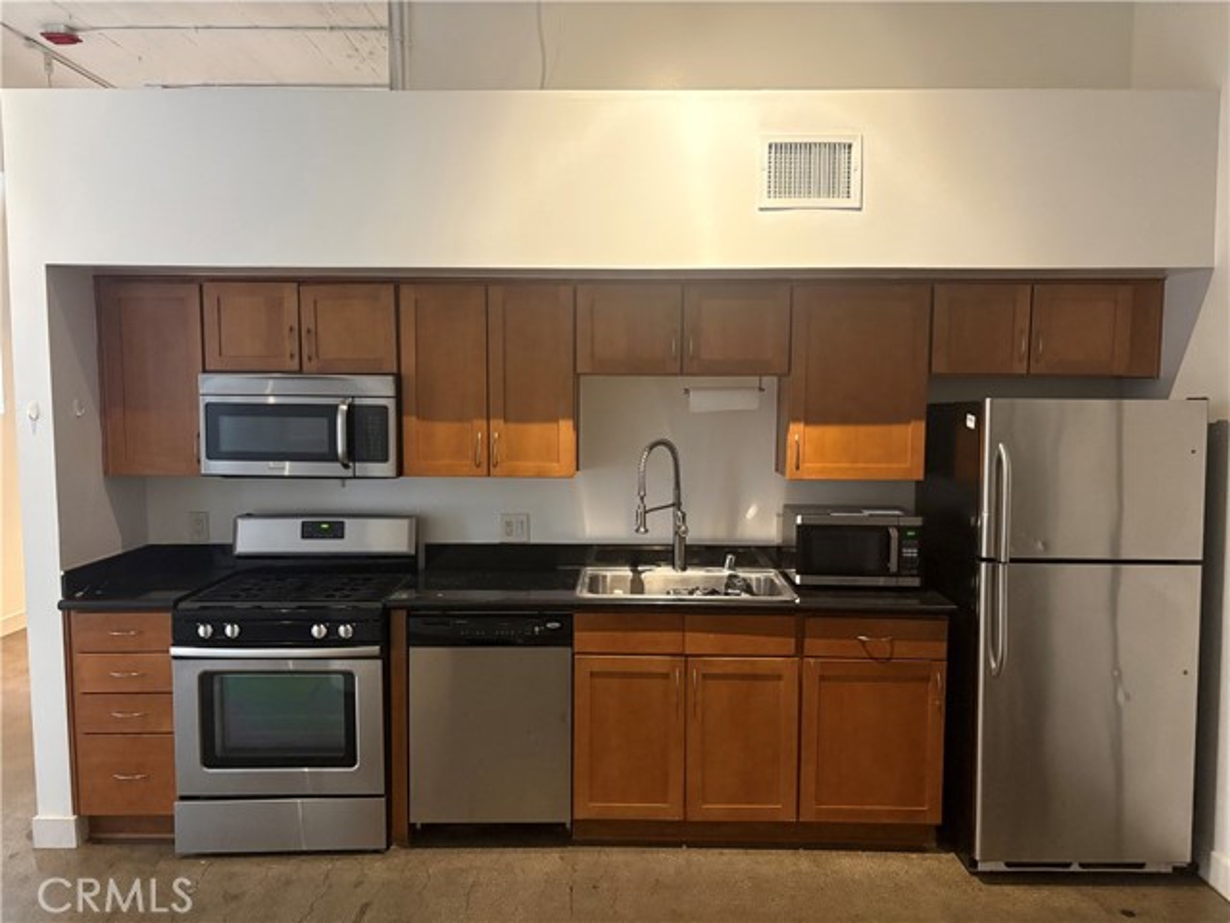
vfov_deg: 53.1
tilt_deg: -5.0
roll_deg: +0.3
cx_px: 615
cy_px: 462
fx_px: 924
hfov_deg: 67.3
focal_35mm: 26
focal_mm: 5.96
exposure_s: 1/40
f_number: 1.6
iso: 500
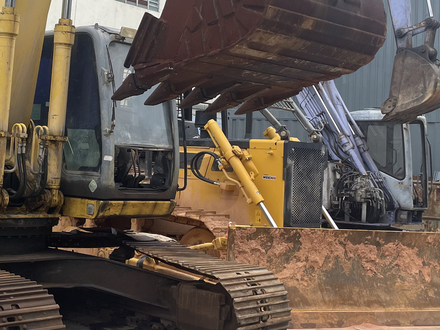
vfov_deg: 23.4
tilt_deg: +7.3
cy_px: 79
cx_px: 137
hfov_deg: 30.9
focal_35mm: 62
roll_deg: -2.7
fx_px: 788
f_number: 1.6
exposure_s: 1/1114
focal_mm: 4.2
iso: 32
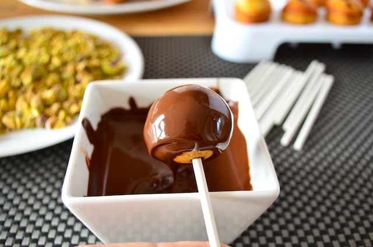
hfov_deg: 49.6
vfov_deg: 34.1
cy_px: 124
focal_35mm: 39
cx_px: 186
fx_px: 403
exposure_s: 1/15
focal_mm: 26
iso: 100
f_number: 4.2
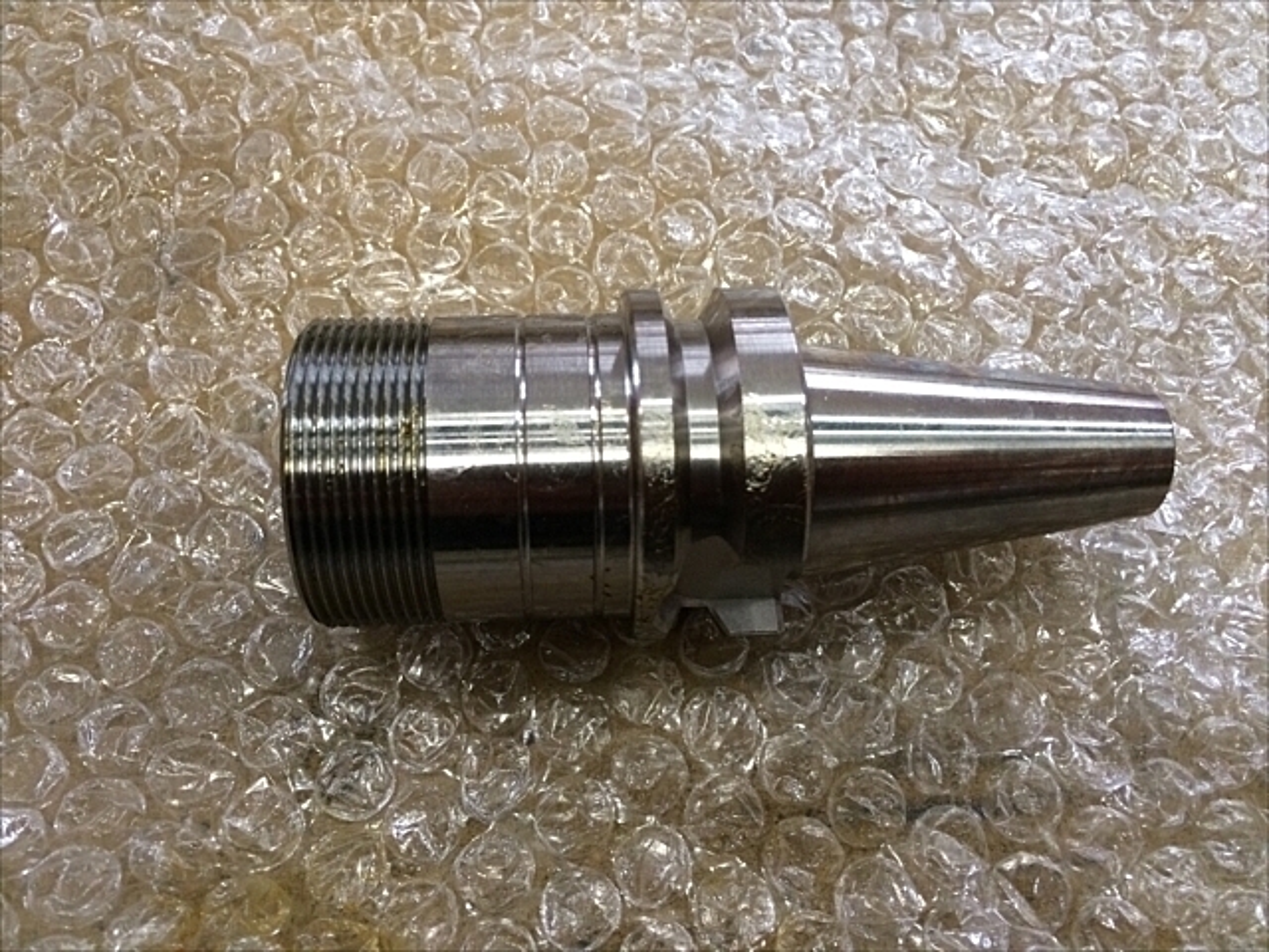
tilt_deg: -64.9
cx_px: 634
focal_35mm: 29
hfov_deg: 61.7
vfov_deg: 48.2
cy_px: 476
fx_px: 1063
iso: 160
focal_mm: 4.15
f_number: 2.2
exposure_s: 1/30
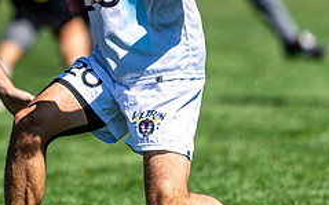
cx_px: -4
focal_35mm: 1311
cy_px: -73
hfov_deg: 1.6
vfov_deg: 1.0
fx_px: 11747
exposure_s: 1/3200
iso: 125
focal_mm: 400
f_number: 2.8
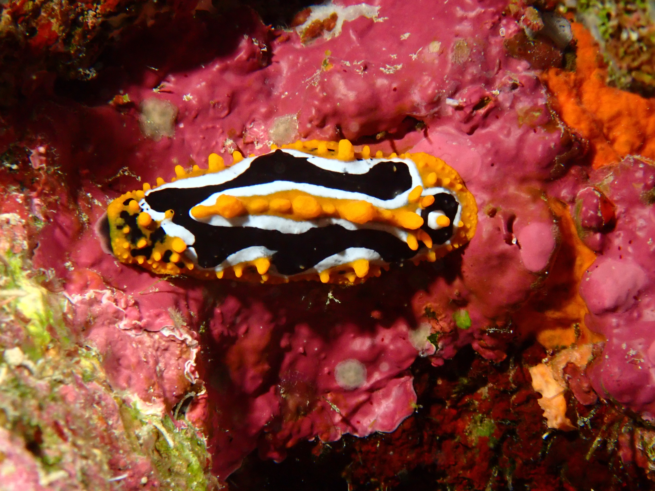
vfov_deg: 14.8
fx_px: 1892
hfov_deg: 19.6
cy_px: 246
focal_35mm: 100
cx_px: 328
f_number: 6.3
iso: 800
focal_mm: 18
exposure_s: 1/200
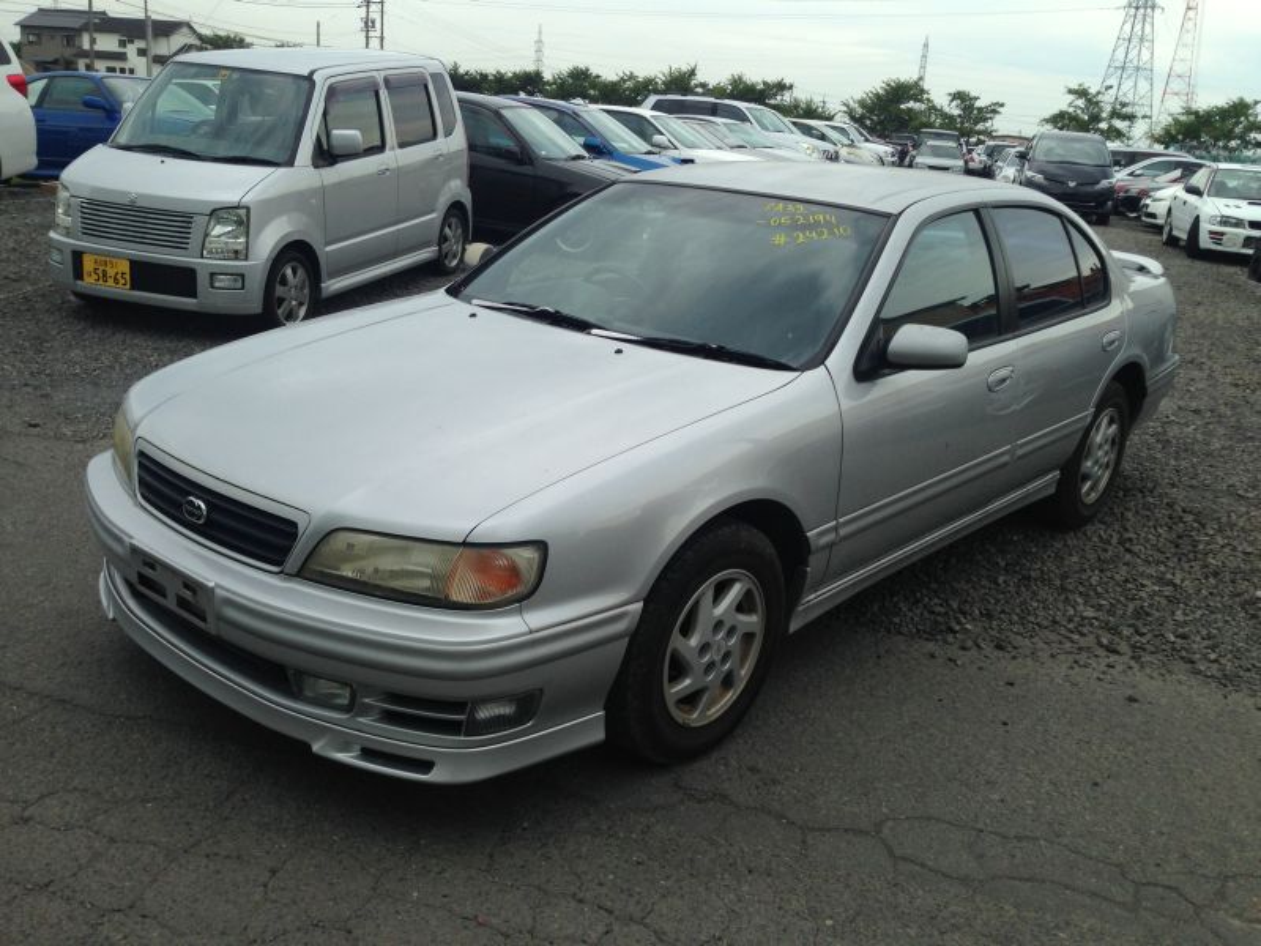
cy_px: 473
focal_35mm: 33
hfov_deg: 55.4
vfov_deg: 42.9
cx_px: 630
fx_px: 1202
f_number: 2.4
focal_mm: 4.12
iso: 50
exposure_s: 1/903
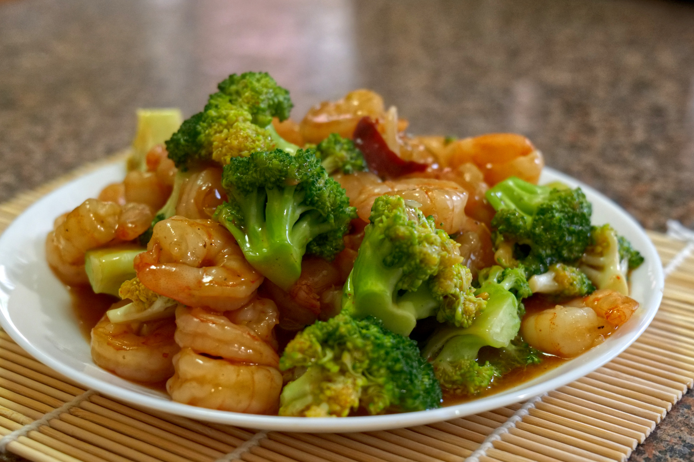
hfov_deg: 31.4
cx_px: 334
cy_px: 243
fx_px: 1234
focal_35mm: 64
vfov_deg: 21.2
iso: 6400
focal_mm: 60
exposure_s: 1/60
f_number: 7.1
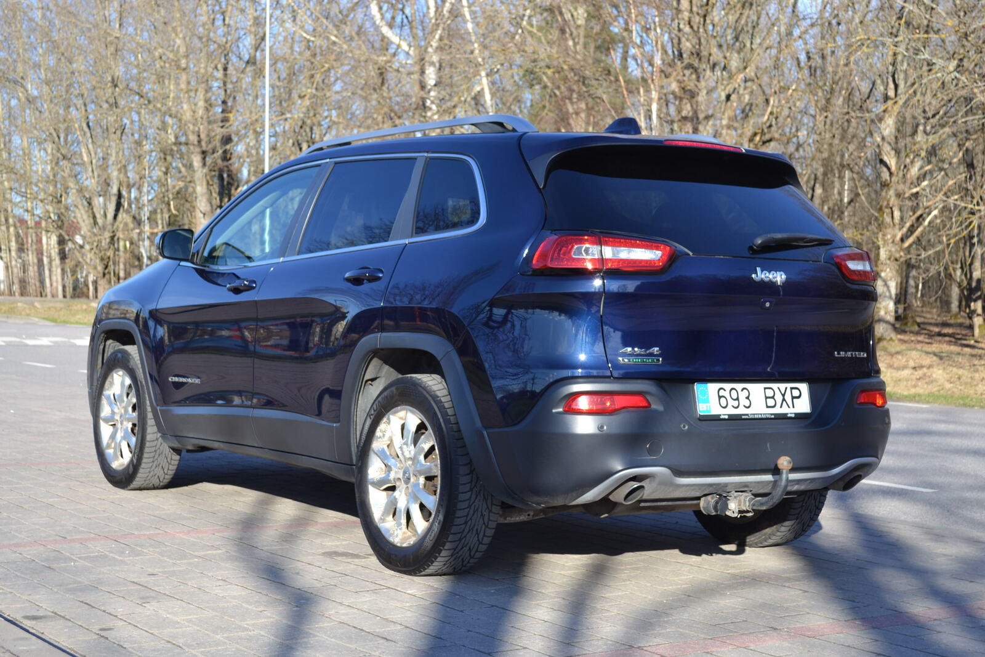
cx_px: 492
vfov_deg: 23.8
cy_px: 328
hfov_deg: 35.1
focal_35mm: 57
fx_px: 1560
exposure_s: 1/160
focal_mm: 38
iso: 100
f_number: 6.3
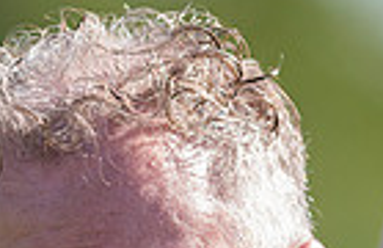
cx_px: 47
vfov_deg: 0.7
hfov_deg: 1.0
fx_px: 21026
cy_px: 407
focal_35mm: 1994
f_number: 2.8
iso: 360
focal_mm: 300
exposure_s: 1/2500
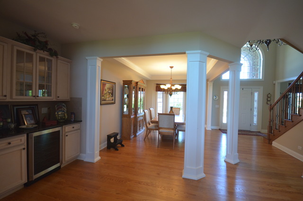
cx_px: 152
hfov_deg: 100.5
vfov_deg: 77.1
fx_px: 126
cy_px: 100
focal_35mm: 15
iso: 800
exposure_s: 1/60
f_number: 4
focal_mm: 10
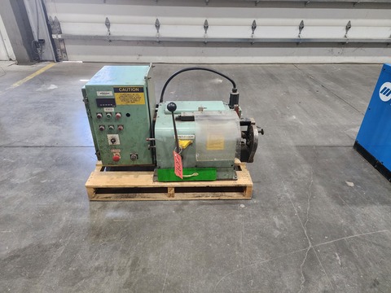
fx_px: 260
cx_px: 196
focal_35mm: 23
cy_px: 146
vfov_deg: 58.9
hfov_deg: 73.9
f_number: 1.8
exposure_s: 1/120
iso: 800
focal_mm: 6.4
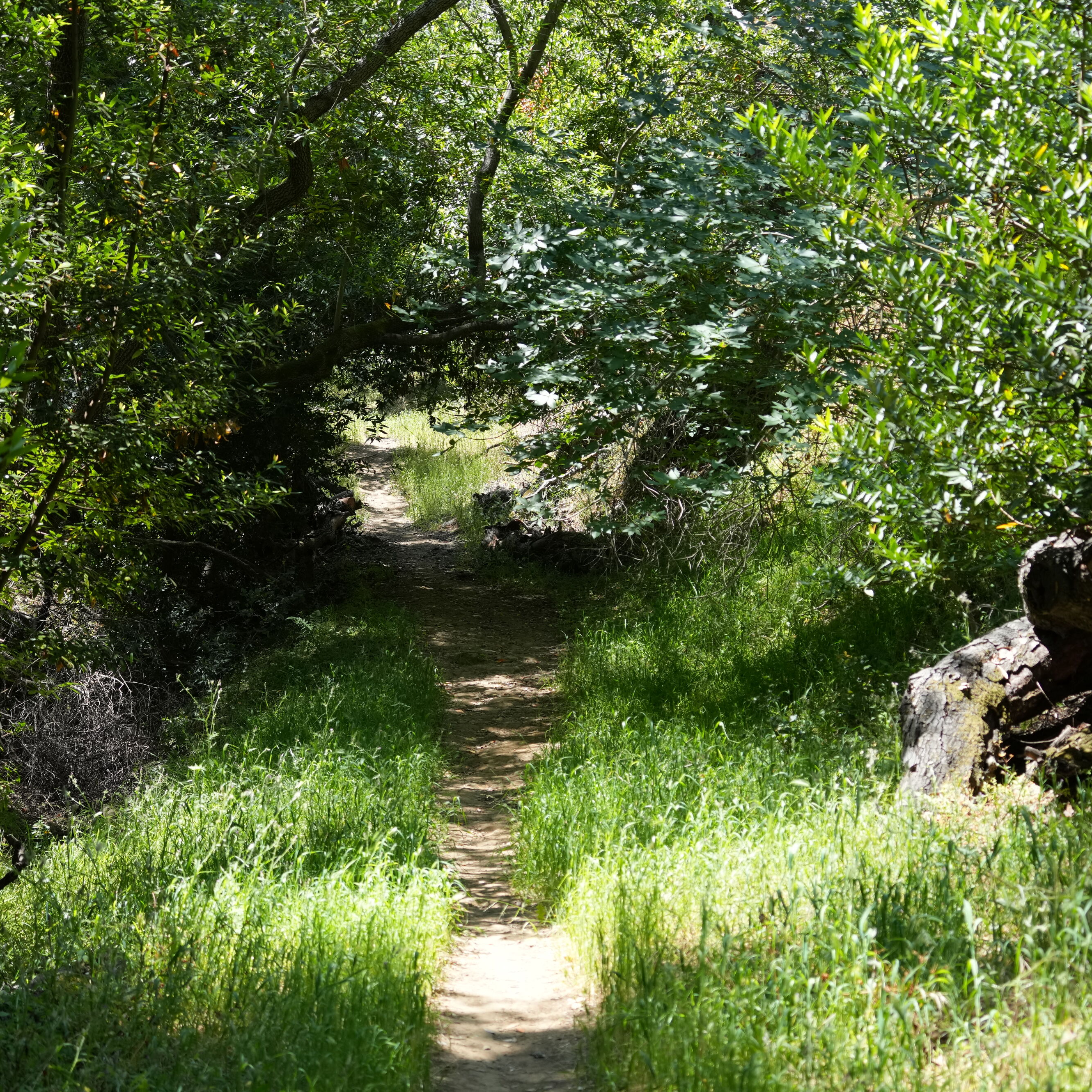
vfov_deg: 25.0
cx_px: 538
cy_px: 575
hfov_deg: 25.0
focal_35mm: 69
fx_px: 2463
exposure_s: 1/800
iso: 800
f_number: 4.5
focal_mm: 50
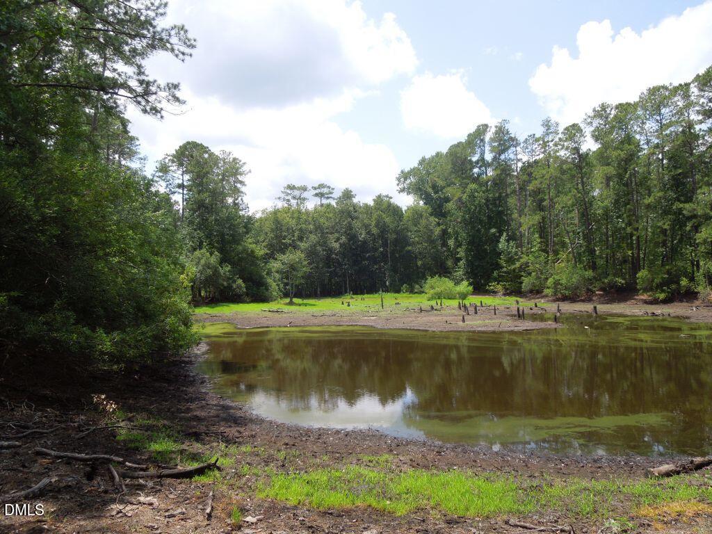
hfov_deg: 69.4
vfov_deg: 54.9
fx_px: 514
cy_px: 267
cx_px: 356
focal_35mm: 25
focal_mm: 4.5
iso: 100
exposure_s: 1/640
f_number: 3.3
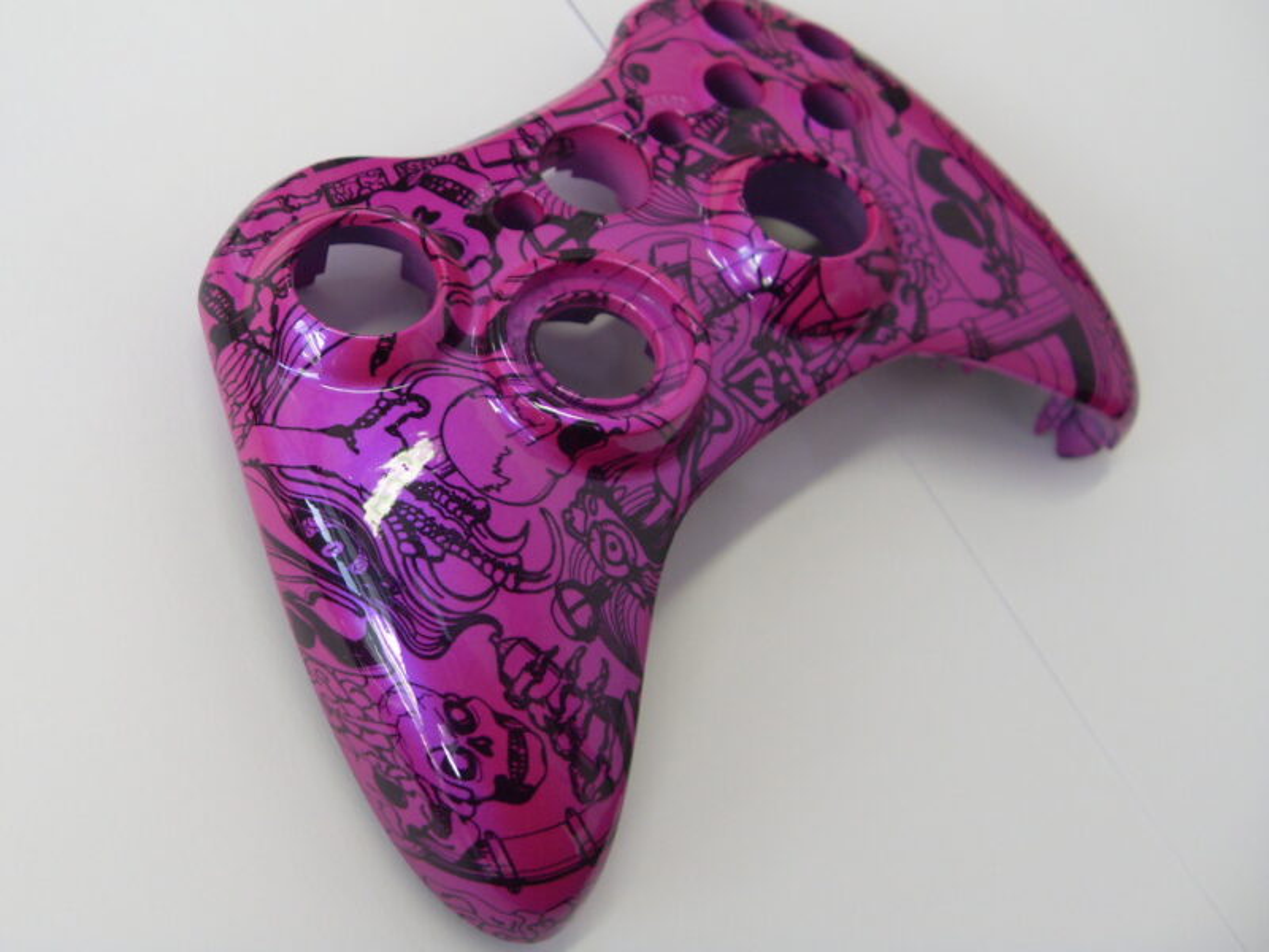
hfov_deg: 52.6
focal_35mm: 35
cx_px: 634
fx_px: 1283
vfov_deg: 40.7
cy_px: 476
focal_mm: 6.3
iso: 120
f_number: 2.8
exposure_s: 1/45
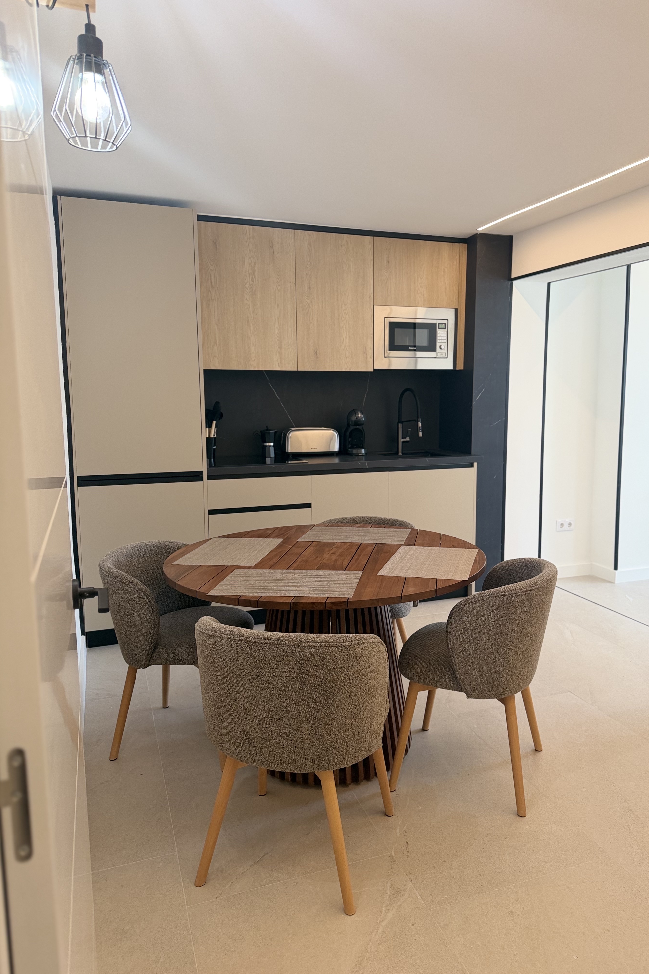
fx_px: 676
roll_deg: -0.6
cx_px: 364
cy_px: 487
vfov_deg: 71.5
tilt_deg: -7.1
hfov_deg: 51.2
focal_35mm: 25
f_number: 1.78
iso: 200
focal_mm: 6.76
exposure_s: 1/100
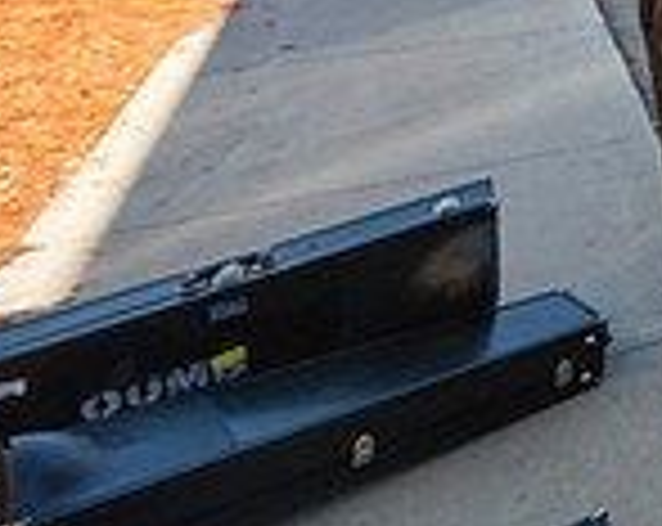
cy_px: -250
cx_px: 1238
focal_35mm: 52
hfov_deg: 21.1
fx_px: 1017
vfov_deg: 23.6
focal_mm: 14
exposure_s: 1/2000
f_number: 5
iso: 1250
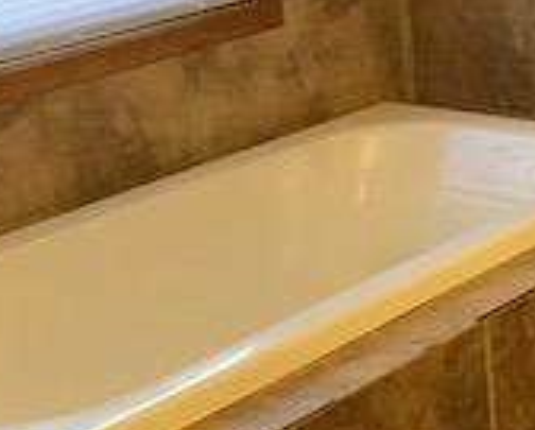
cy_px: 118
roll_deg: +1.3
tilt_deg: -14.2
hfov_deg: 17.4
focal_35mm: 104
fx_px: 1650
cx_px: 666
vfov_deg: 14.8
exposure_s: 1/15
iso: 40
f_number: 1.8
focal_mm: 3.99
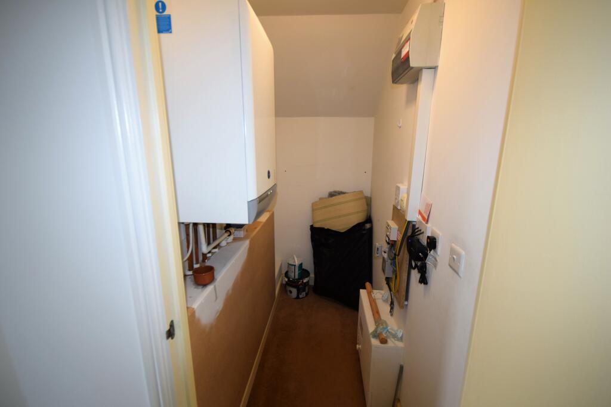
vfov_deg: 77.3
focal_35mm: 15
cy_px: 204
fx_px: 255
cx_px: 306
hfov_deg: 100.4
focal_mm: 10
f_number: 4.5
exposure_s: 1/80
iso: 640
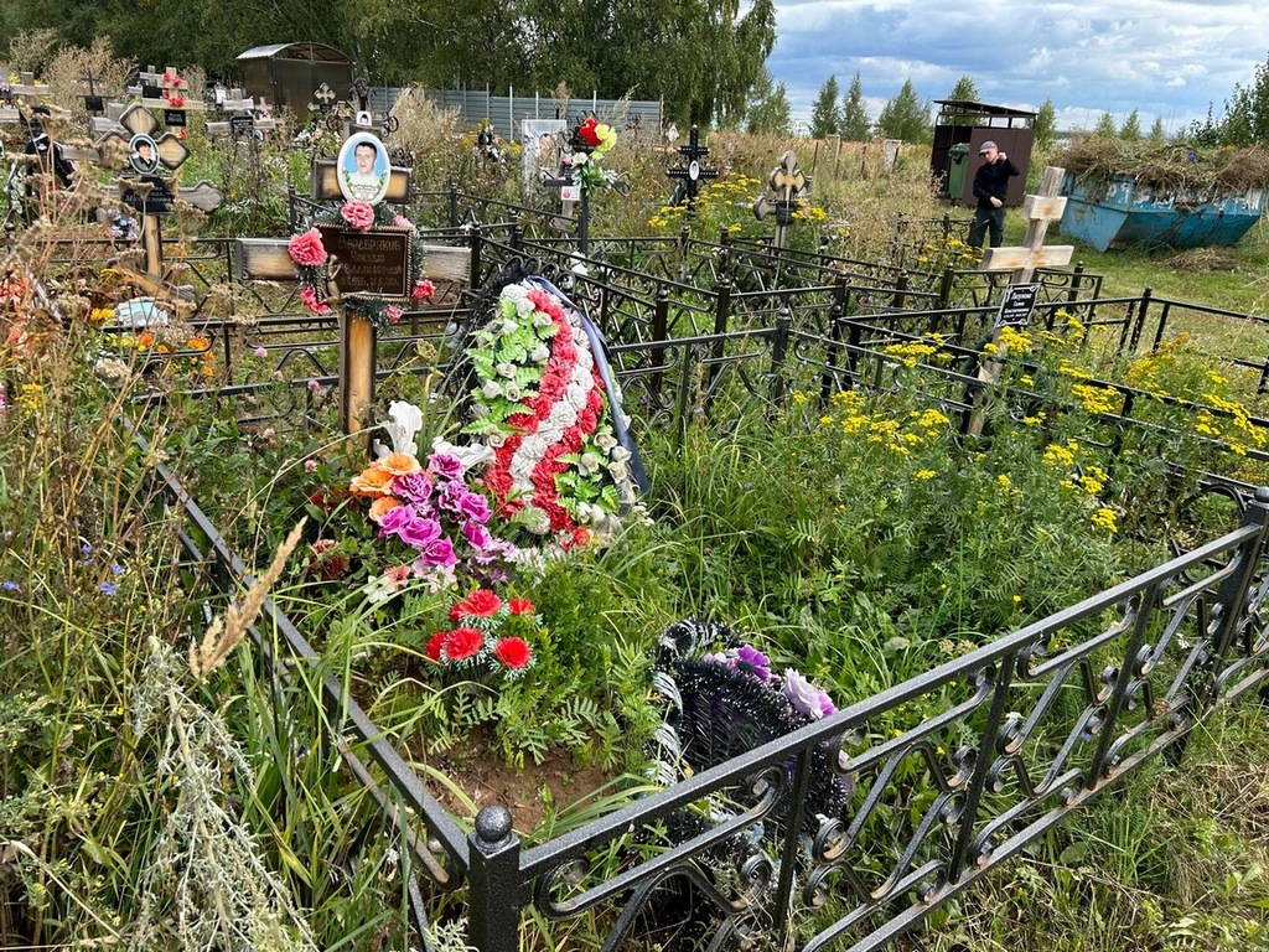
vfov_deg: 53.1
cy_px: 476
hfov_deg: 67.3
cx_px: 634
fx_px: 953
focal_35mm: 26
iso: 50
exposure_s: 1/1311
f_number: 1.5
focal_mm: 5.7
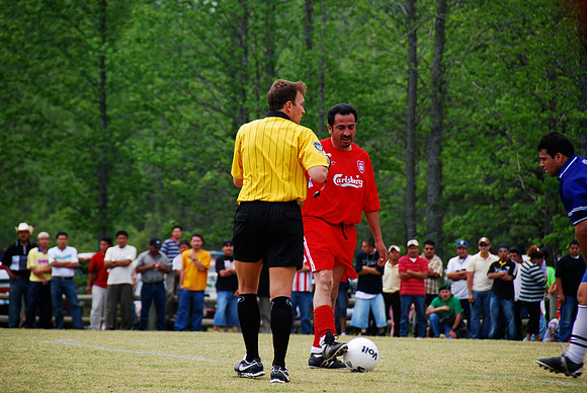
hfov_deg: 6.9
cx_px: 294
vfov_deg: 4.6
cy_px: 196
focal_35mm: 300
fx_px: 4896
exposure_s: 1/200
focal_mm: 200
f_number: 5.6
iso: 100
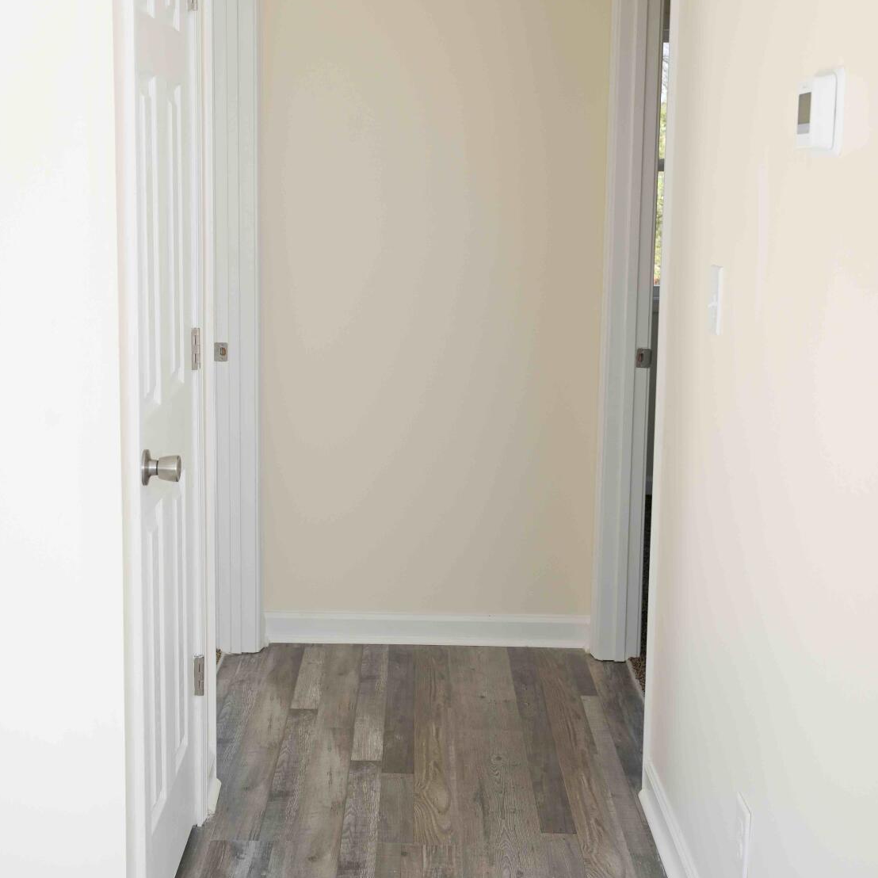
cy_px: 367
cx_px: 370
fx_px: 1320
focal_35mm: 46
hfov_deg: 36.7
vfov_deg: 36.7
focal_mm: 30
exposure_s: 1/125
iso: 200
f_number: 5.6
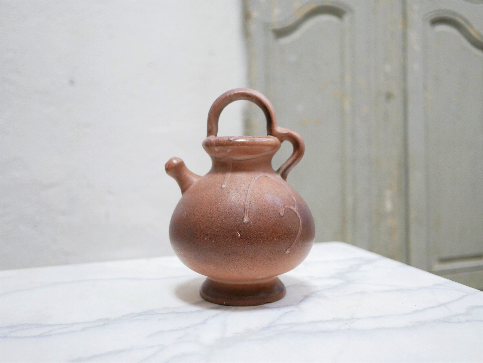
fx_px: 558
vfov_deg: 36.0
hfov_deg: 46.8
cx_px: 242
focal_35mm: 40
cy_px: 182
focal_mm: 20
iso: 1250
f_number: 1.7
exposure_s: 1/60
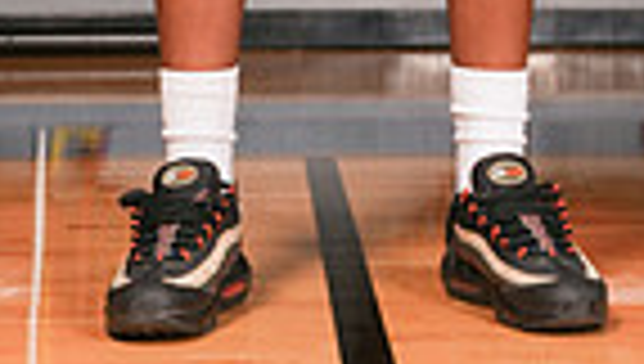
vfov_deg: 8.1
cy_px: -589
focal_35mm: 135
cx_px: 333
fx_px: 2309
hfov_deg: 15.9
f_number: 6.3
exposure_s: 1/200
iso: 250
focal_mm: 41
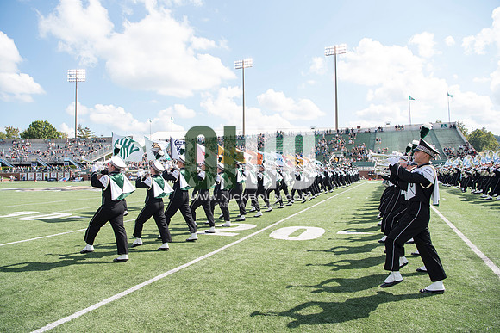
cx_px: 250
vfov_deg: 53.2
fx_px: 333
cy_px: 166
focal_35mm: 24
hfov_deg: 73.7
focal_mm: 24
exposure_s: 1/500
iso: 200
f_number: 5.6
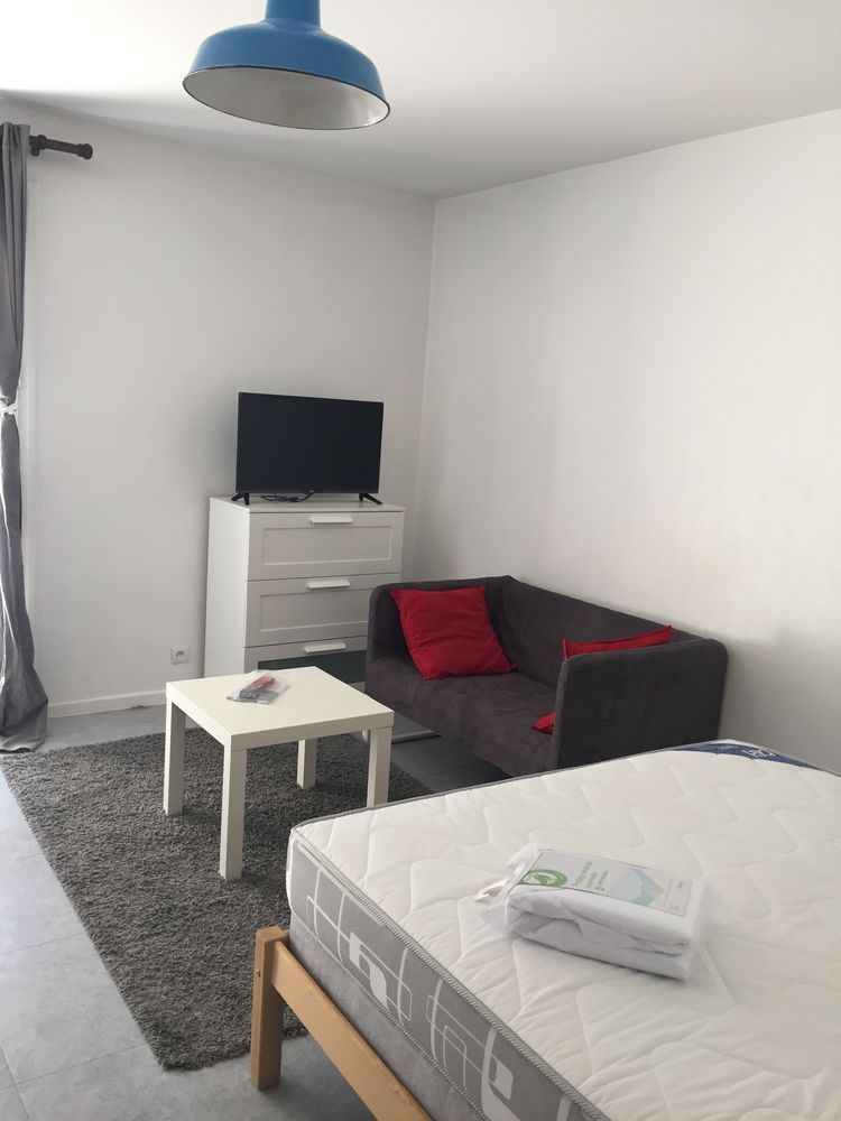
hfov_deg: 48.2
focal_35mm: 29
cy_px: 560
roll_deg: -4.2
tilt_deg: -9.4
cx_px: 420
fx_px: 939
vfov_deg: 61.7
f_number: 2.2
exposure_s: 1/33
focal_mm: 4.15
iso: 32
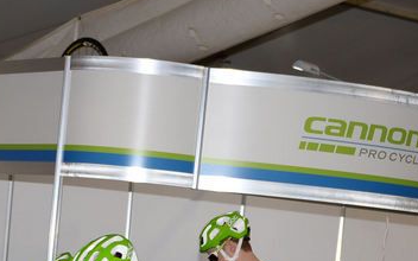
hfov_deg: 14.3
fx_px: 1663
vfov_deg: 8.8
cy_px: 389
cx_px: 109
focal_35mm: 146
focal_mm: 42
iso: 200
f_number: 2.8
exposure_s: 1/250
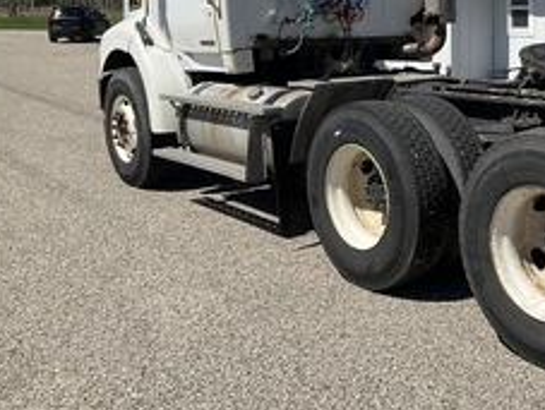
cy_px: 89
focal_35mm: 51
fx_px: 804
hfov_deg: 36.0
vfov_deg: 28.1
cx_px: 449
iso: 25
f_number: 1.8
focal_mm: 3
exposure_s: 1/2667
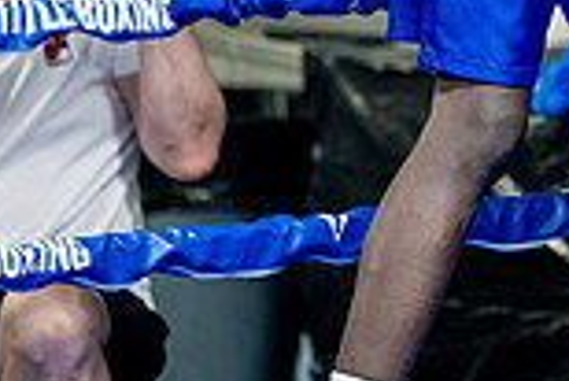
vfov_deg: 3.7
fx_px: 5790
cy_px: -242
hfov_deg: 5.6
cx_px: 750
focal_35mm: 366
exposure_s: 1/800
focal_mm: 97
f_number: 2
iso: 4000
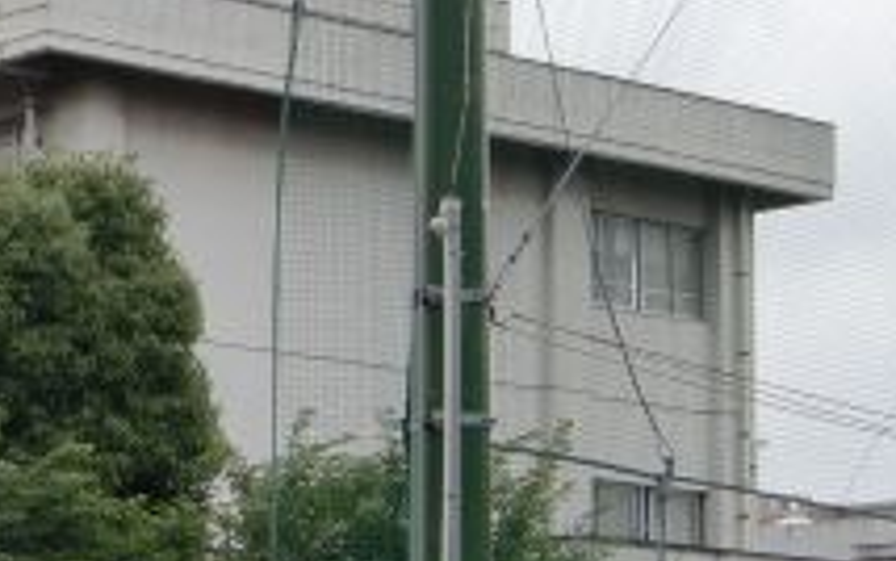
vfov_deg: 9.0
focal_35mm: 146
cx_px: -423
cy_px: 352
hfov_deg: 13.5
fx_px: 3567
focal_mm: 8.2
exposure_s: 1/640
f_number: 3.3
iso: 64
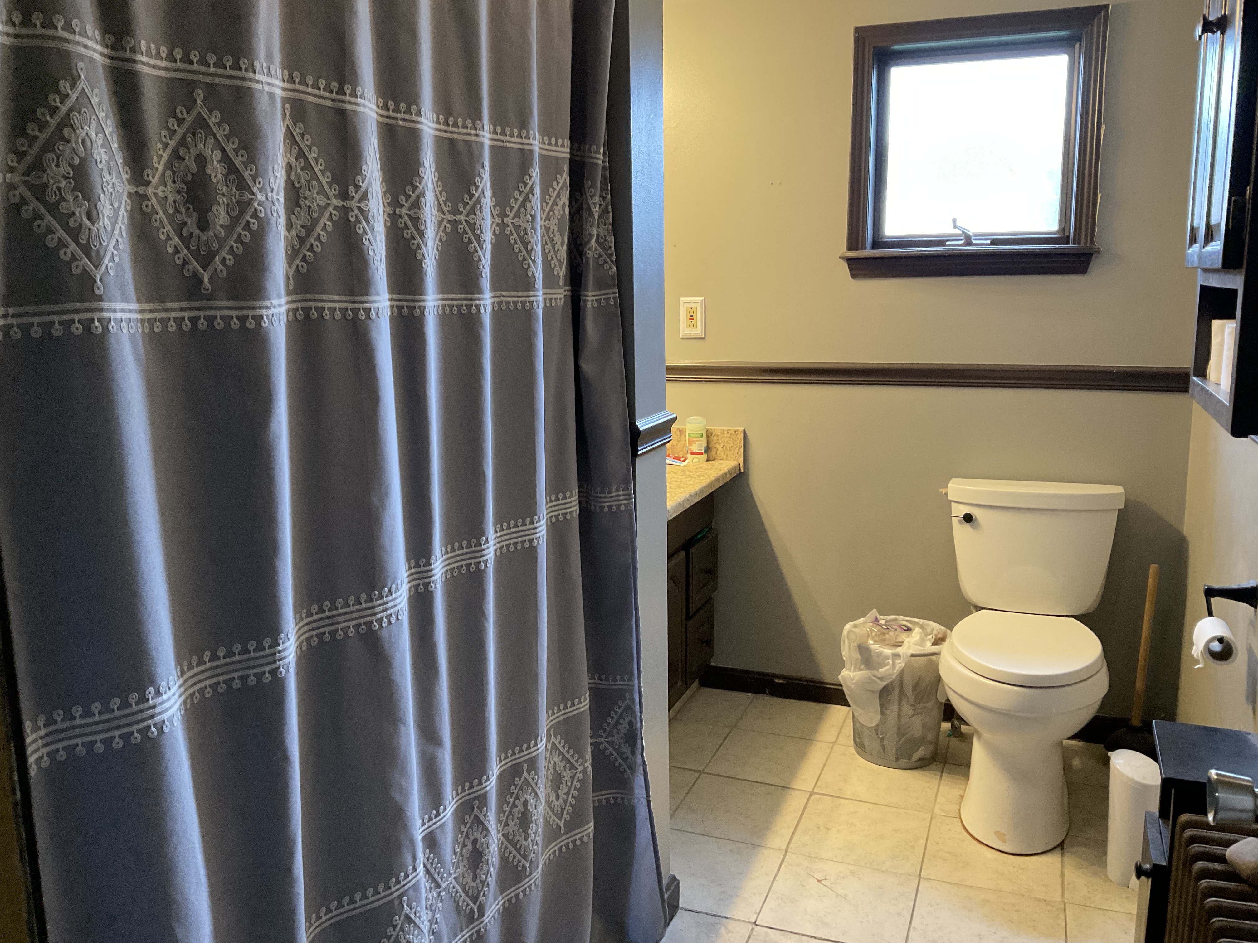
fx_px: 1054
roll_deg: +0.8
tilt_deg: -8.1
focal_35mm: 29
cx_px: 629
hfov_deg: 61.7
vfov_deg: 48.2
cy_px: 472
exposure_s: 1/60
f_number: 1.8
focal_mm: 3
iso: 200
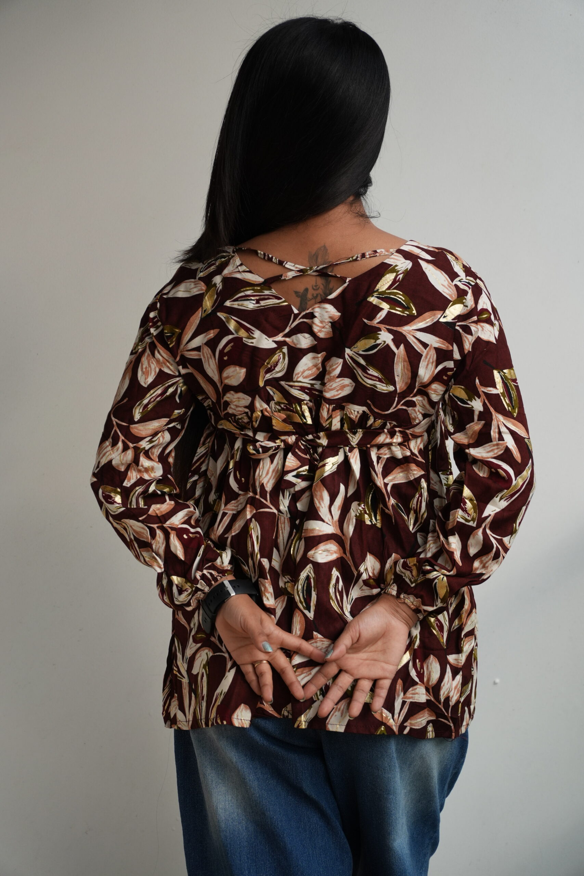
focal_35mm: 124
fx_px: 3029
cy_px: 438
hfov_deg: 11.0
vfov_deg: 16.5
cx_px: 292
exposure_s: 1/1000
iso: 320
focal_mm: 83
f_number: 4
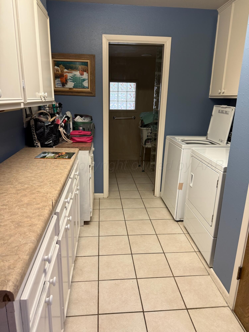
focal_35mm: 24
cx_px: 124
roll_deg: -1.0
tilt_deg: -13.5
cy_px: 166
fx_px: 230
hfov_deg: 56.8
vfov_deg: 71.6
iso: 200
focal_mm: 6.76
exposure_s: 1/60
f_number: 1.78
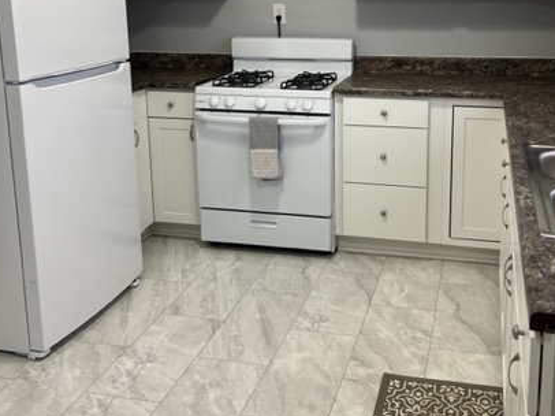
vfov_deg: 34.4
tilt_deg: -10.7
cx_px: 331
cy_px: 104
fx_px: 657
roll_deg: +0.3
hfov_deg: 45.6
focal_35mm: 41
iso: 64
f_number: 1.5
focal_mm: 5.7
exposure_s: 1/60
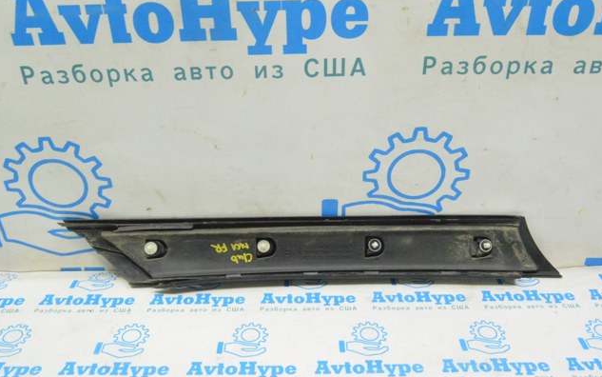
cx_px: 301
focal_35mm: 36
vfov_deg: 35.8
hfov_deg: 54.6
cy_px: 200
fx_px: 583
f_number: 20
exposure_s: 1/20
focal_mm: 23
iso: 6400
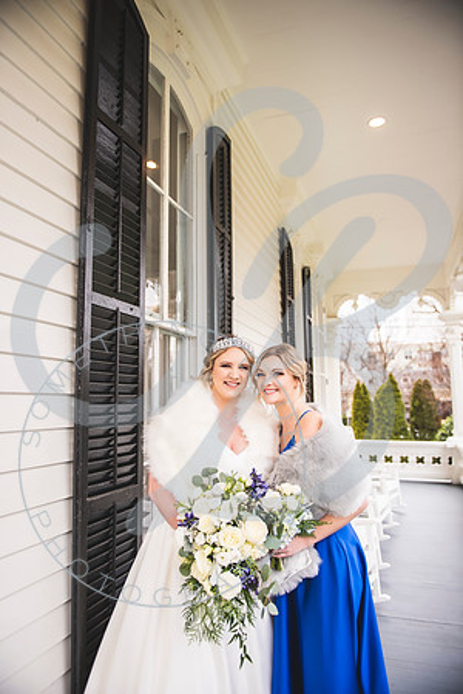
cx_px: 232
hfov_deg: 53.1
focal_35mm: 24
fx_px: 463
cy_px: 347
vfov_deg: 73.7
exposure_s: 1/200
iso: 100
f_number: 2.8
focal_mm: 24
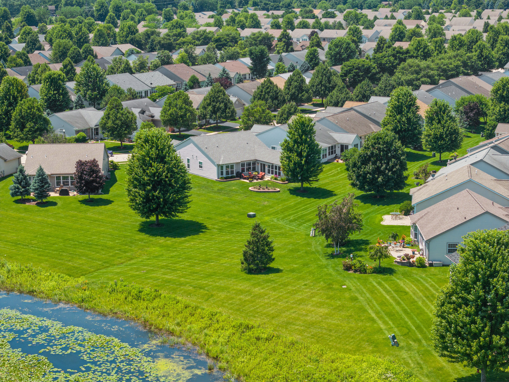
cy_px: 191
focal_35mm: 70
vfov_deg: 21.0
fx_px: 1029
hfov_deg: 27.8
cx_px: 254
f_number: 2.8
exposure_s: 1/1000
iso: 100
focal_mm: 19.4
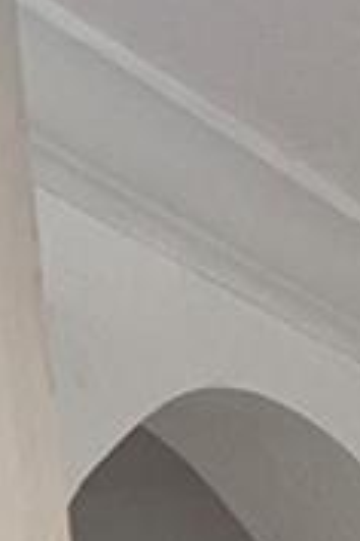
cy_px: 1709
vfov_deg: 8.8
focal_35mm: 183
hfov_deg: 6.6
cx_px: 1168
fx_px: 2745
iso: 160
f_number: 1.5
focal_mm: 5.7
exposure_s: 1/60
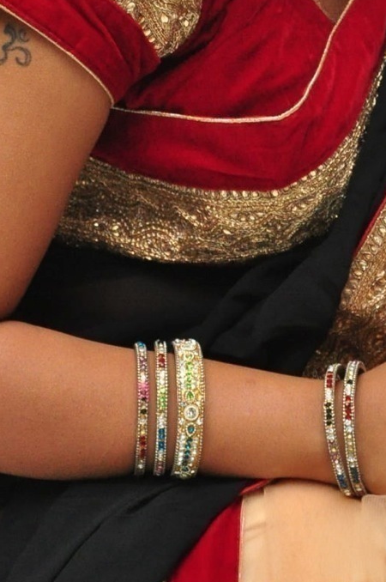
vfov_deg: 10.6
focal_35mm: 192
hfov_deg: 7.1
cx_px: 349
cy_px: 4
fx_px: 3097
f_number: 7.1
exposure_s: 1/125
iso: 1600
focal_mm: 48
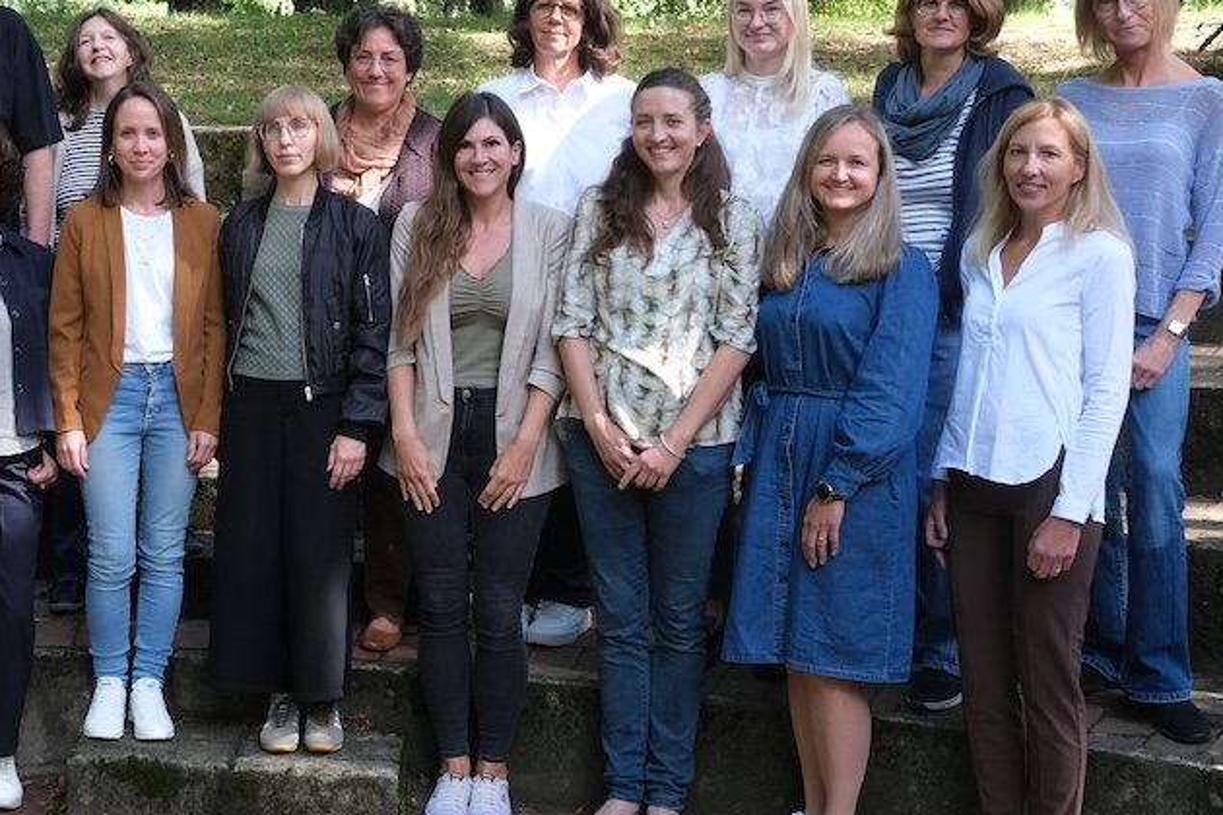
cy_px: 337
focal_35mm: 64
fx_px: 2174
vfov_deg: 21.2
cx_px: 142
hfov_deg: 30.2
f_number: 5.6
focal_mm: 20.6
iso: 800
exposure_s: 1/210
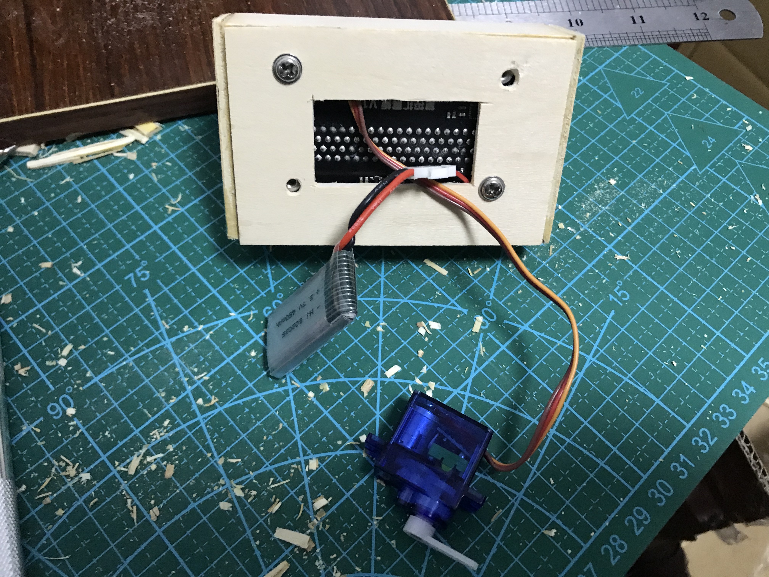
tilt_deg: -61.9
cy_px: 288
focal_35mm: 28
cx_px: 384
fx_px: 622
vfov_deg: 49.7
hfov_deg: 63.4
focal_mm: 3.99
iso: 100
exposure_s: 1/17
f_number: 1.8
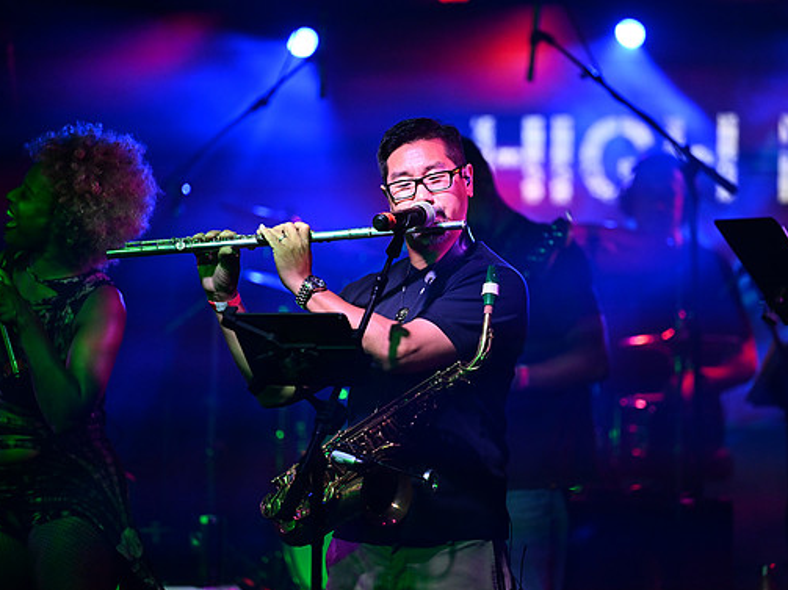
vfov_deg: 7.7
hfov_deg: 10.2
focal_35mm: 194
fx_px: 4415
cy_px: 290
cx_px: 445
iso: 3200
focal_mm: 175
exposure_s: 1/2500
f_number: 2.8
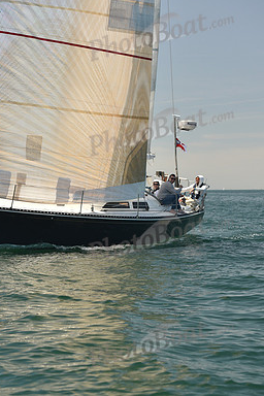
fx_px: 1331
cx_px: 36
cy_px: 197
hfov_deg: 11.3
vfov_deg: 16.9
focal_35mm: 121
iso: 250
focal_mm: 80
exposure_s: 1/800
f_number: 4.5
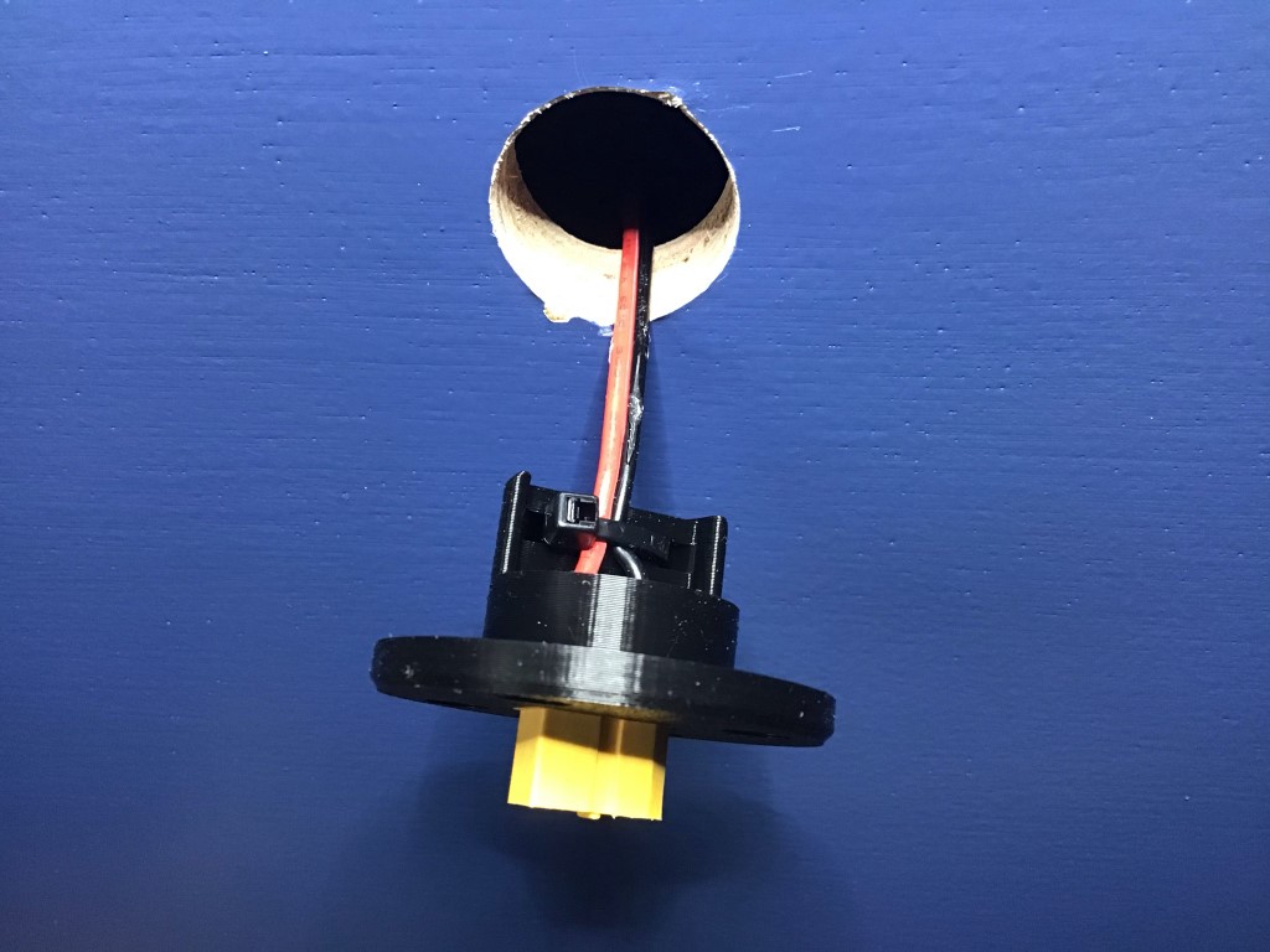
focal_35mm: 31
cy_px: 476
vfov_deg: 45.4
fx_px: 1137
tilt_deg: -44.4
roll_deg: +1.4
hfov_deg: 58.4
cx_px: 635
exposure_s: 1/33
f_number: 2.4
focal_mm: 3.3
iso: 200
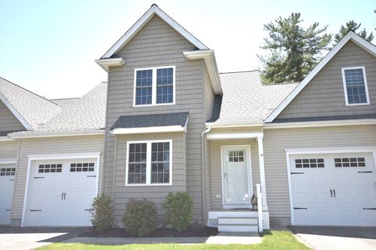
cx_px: 188
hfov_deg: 61.9
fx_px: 313
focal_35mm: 30
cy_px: 125
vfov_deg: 43.6
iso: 100
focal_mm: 20
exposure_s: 1/160
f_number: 6.3
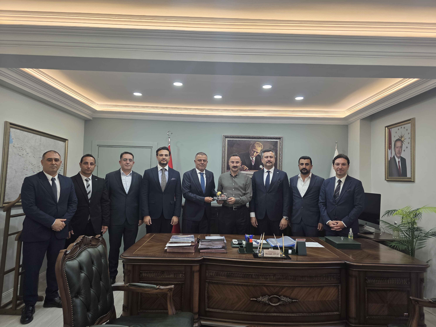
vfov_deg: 58.9
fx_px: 290
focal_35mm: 23
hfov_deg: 73.9
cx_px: 218
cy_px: 164
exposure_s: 1/100
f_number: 1.7
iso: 125
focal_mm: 6.3
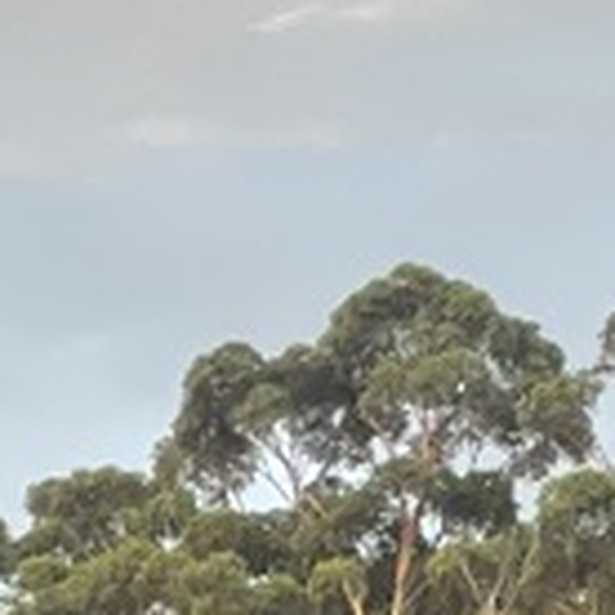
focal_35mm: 341
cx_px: 455
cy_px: 1359
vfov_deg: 5.0
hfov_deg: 5.1
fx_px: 6854
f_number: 2
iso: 100
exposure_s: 1/99
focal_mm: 6
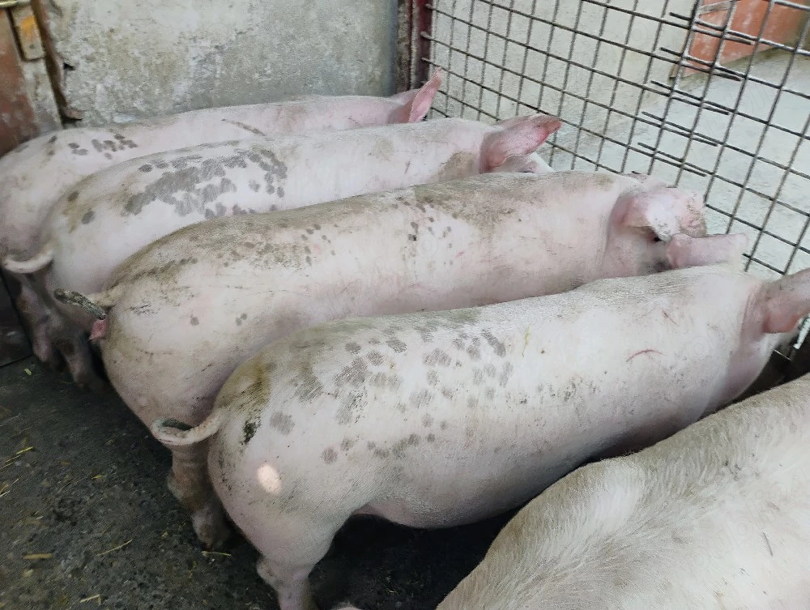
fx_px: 656
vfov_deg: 49.9
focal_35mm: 28
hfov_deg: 63.4
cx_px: 405
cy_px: 305
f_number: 1.8
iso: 156
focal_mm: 4.26
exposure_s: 1/50
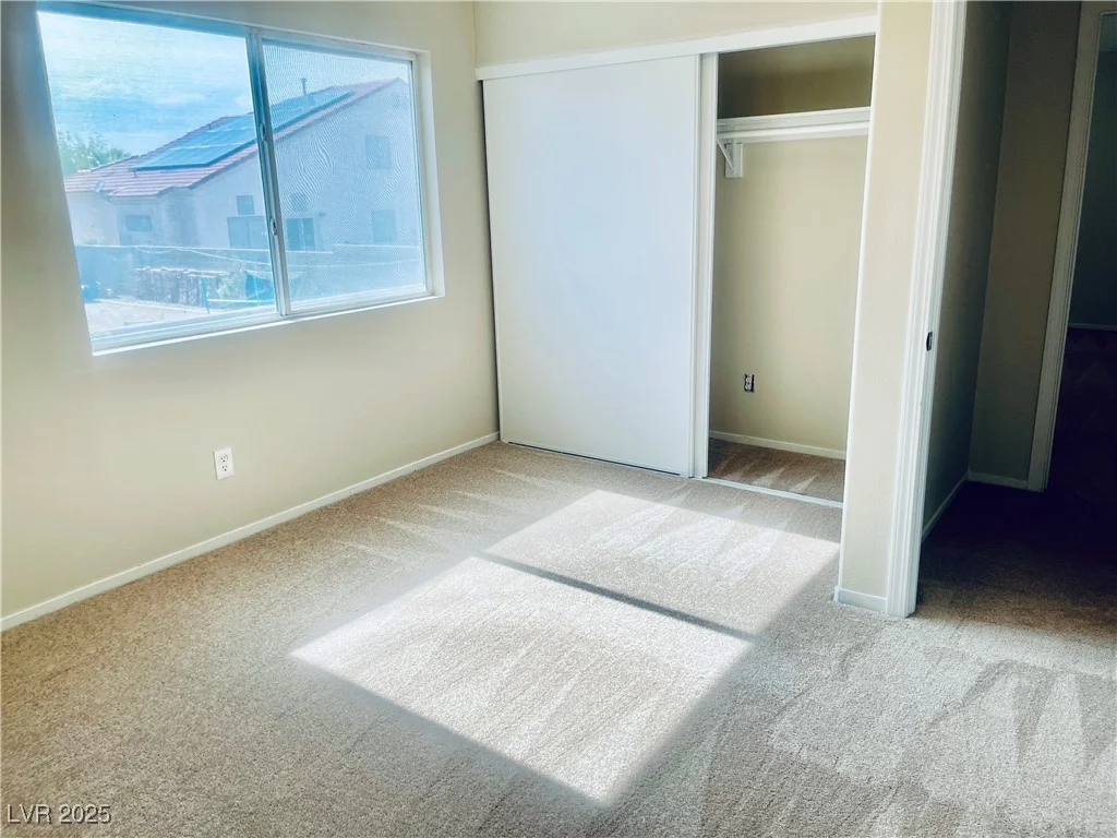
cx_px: 558
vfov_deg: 54.9
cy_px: 419
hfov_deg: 69.4
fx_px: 807
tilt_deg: -14.7
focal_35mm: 25
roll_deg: +1.6
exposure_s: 1/167
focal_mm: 5.1
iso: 32
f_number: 1.6
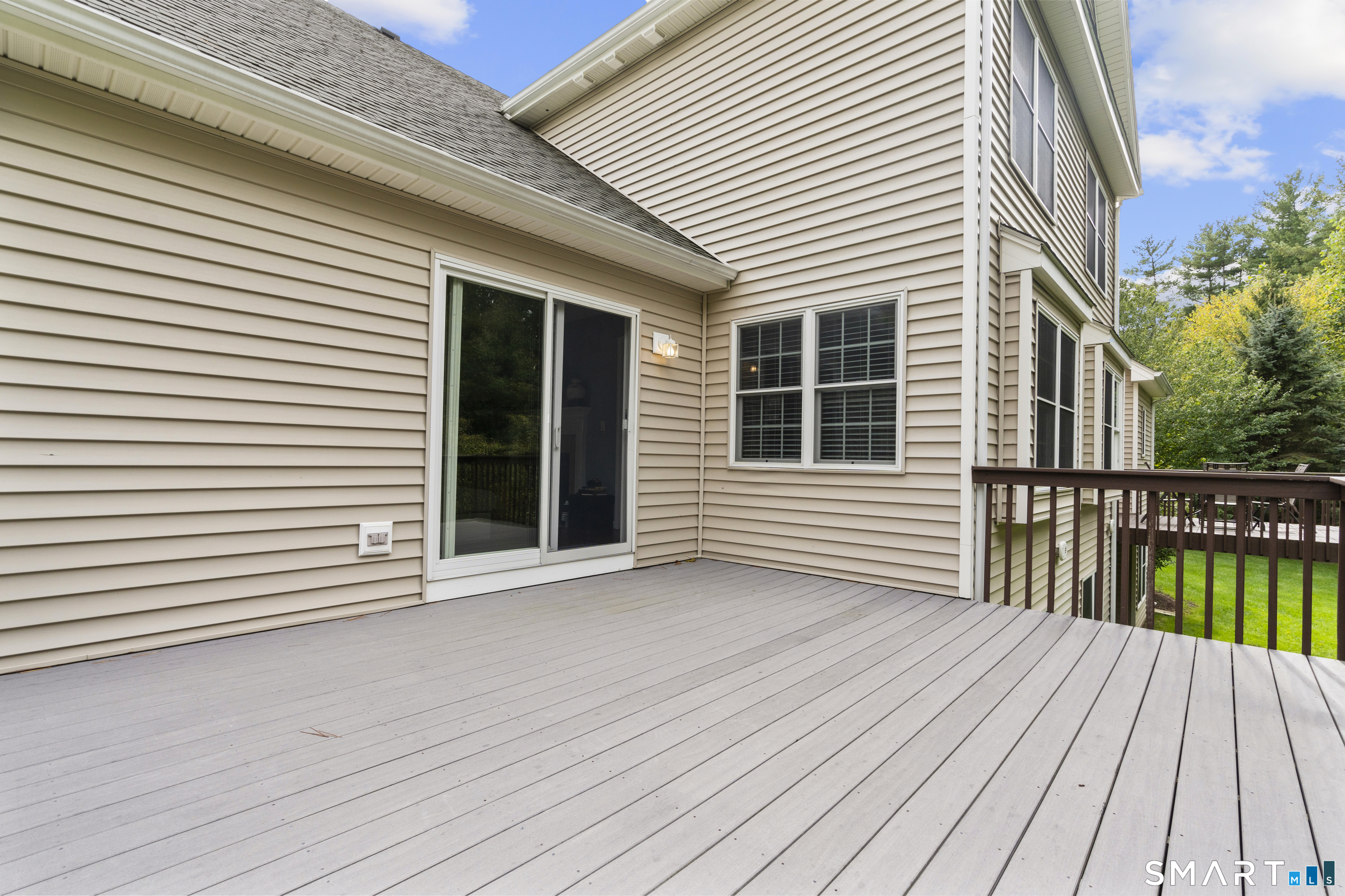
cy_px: 448
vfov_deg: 73.7
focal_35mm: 16
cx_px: 672
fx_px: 598
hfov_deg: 96.7
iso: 250
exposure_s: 1/25
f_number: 9
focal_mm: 16
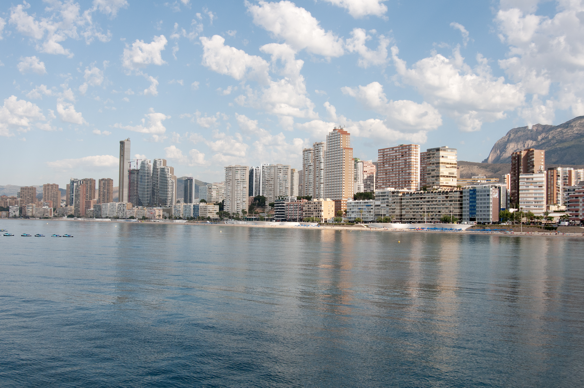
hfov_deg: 53.2
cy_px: 194
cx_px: 292
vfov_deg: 36.8
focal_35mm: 36
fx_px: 583
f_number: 6.3
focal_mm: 24
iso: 200
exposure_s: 1/1000
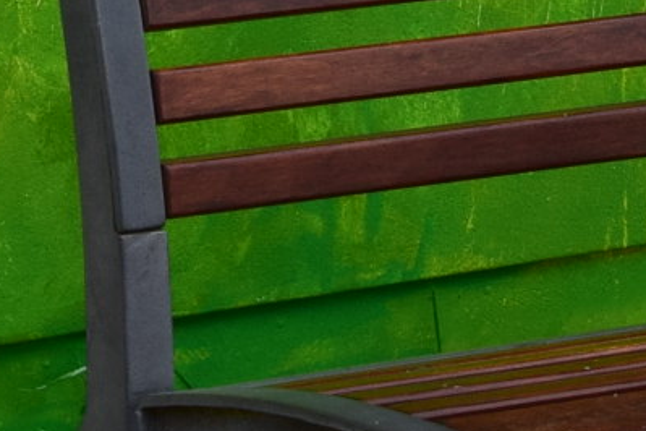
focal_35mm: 338
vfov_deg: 4.0
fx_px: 6065
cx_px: 96
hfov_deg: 6.1
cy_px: -624
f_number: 11
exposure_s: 1/400
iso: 400
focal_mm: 30
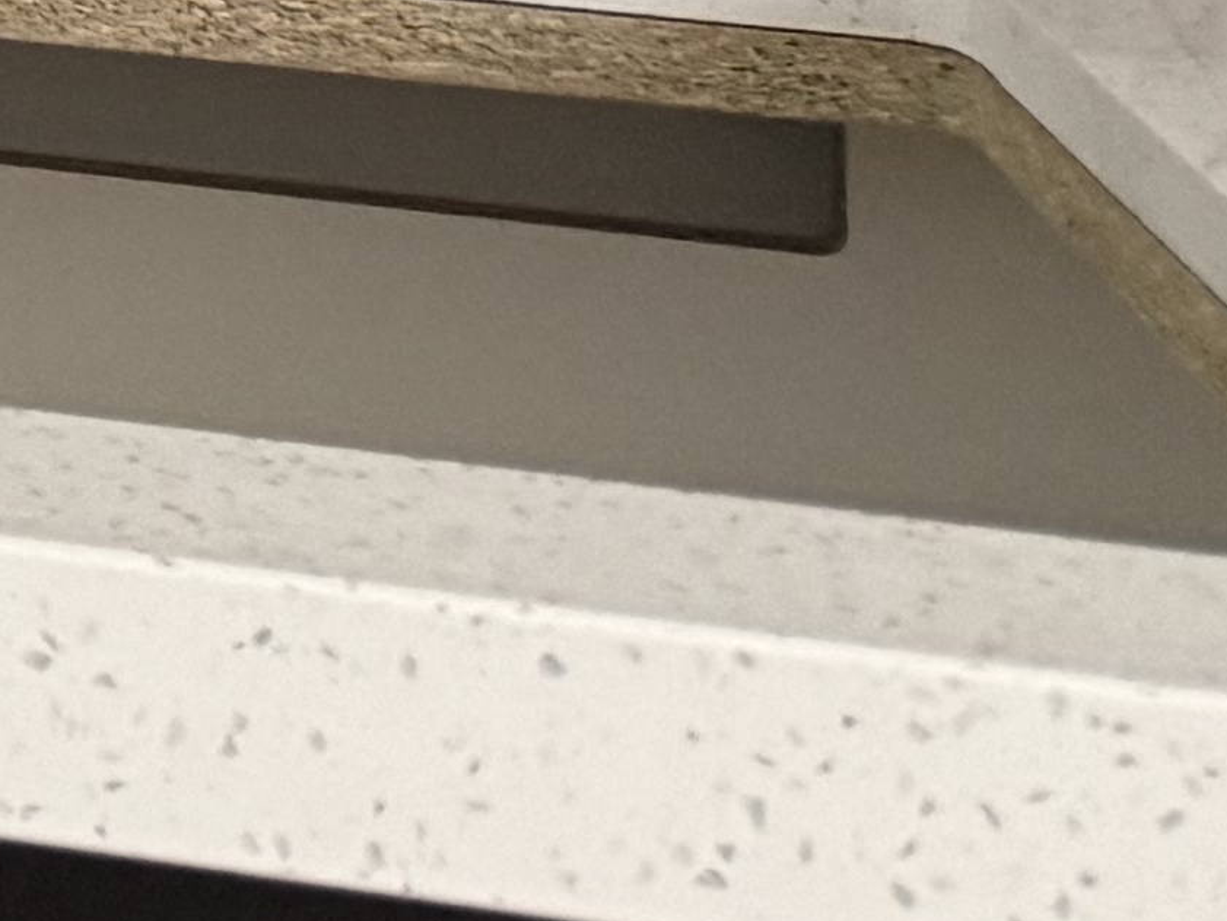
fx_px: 5779
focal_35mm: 163
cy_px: -1935
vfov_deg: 7.8
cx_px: -2579
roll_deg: -2.6
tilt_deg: +4.5
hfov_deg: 9.3
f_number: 1.78
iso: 200
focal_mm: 6.76
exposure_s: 1/74
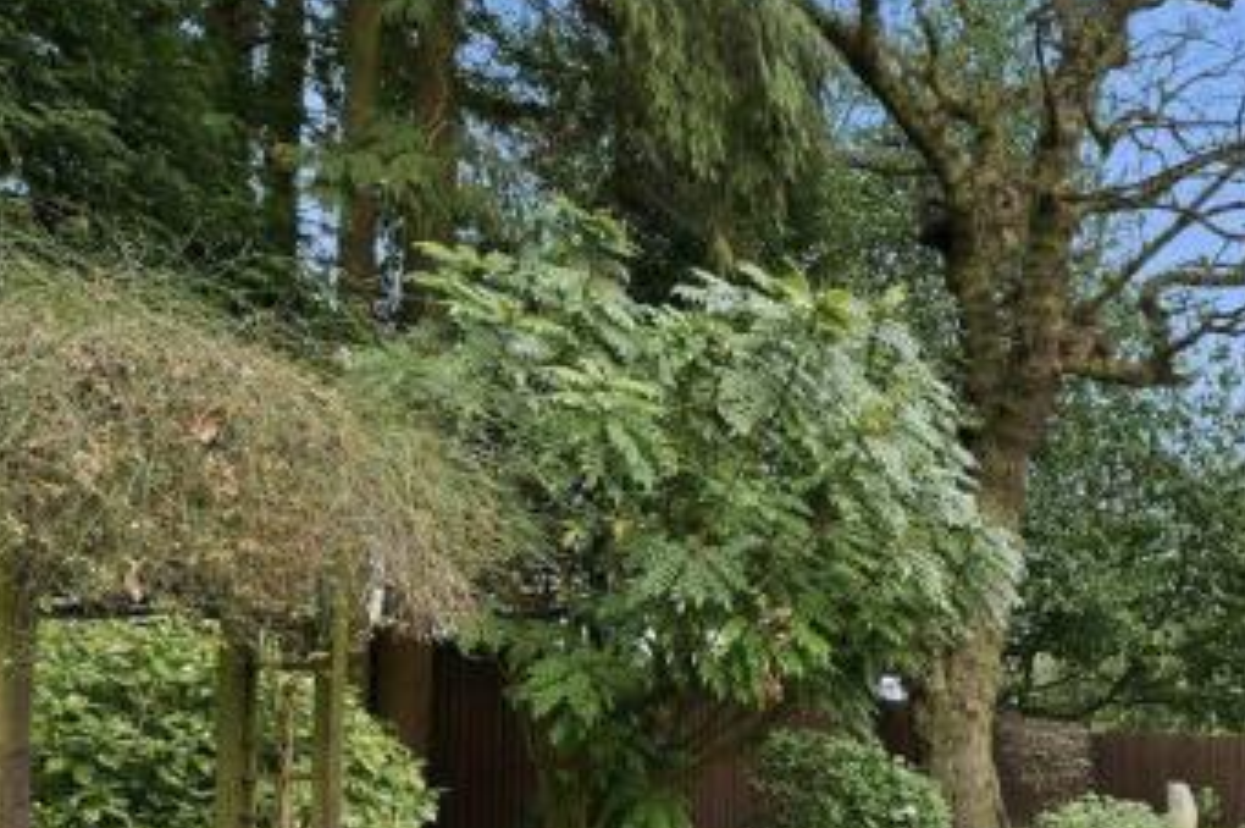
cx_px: 1053
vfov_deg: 43.6
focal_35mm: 27
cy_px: 749
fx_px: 933
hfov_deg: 60.1
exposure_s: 1/160
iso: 1000
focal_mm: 14
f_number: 9
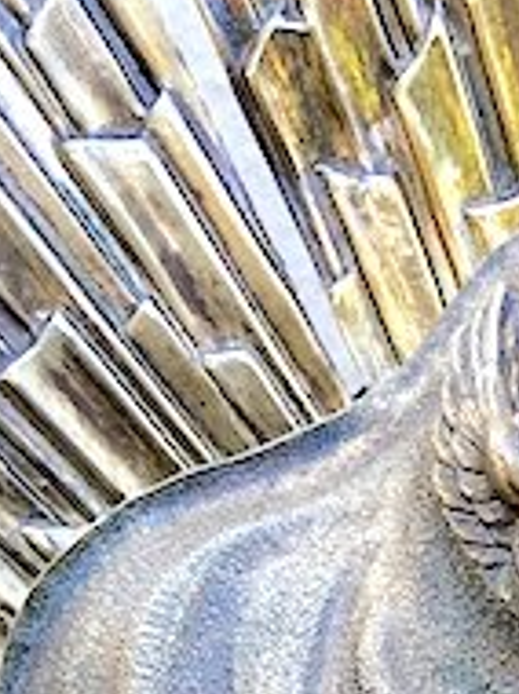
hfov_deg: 8.8
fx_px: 3306
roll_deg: -2.3
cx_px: 749
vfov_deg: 10.6
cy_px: 1563
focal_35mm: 165
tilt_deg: -6.8
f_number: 2.2
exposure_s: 1/100
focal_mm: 4.15
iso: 25
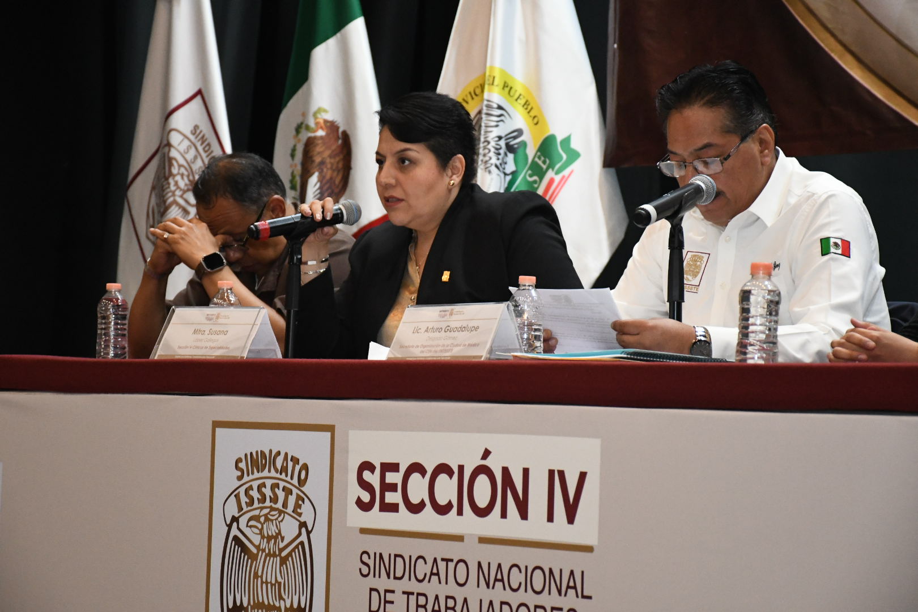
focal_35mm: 127
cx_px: 459
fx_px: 3238
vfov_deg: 10.8
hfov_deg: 16.1
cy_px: 306
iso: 5000
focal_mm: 85
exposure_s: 1/125
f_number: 6.3
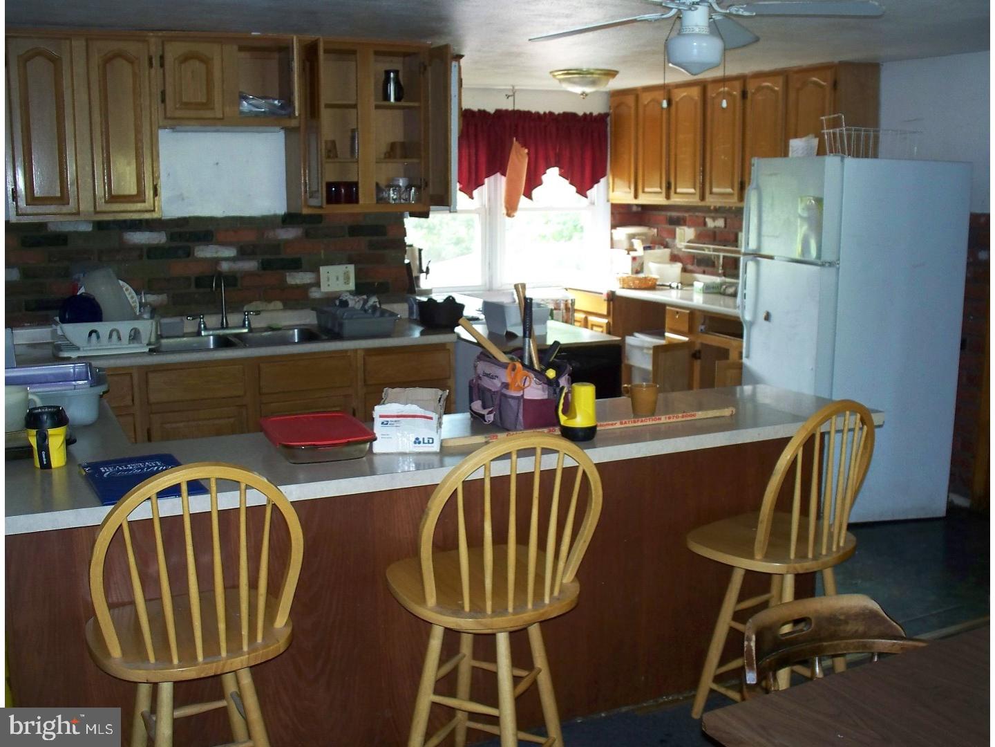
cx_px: 498
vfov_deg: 39.7
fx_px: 1035
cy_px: 374
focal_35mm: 36
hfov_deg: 51.4
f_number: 2.8
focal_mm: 7.54
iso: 200
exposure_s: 1/30
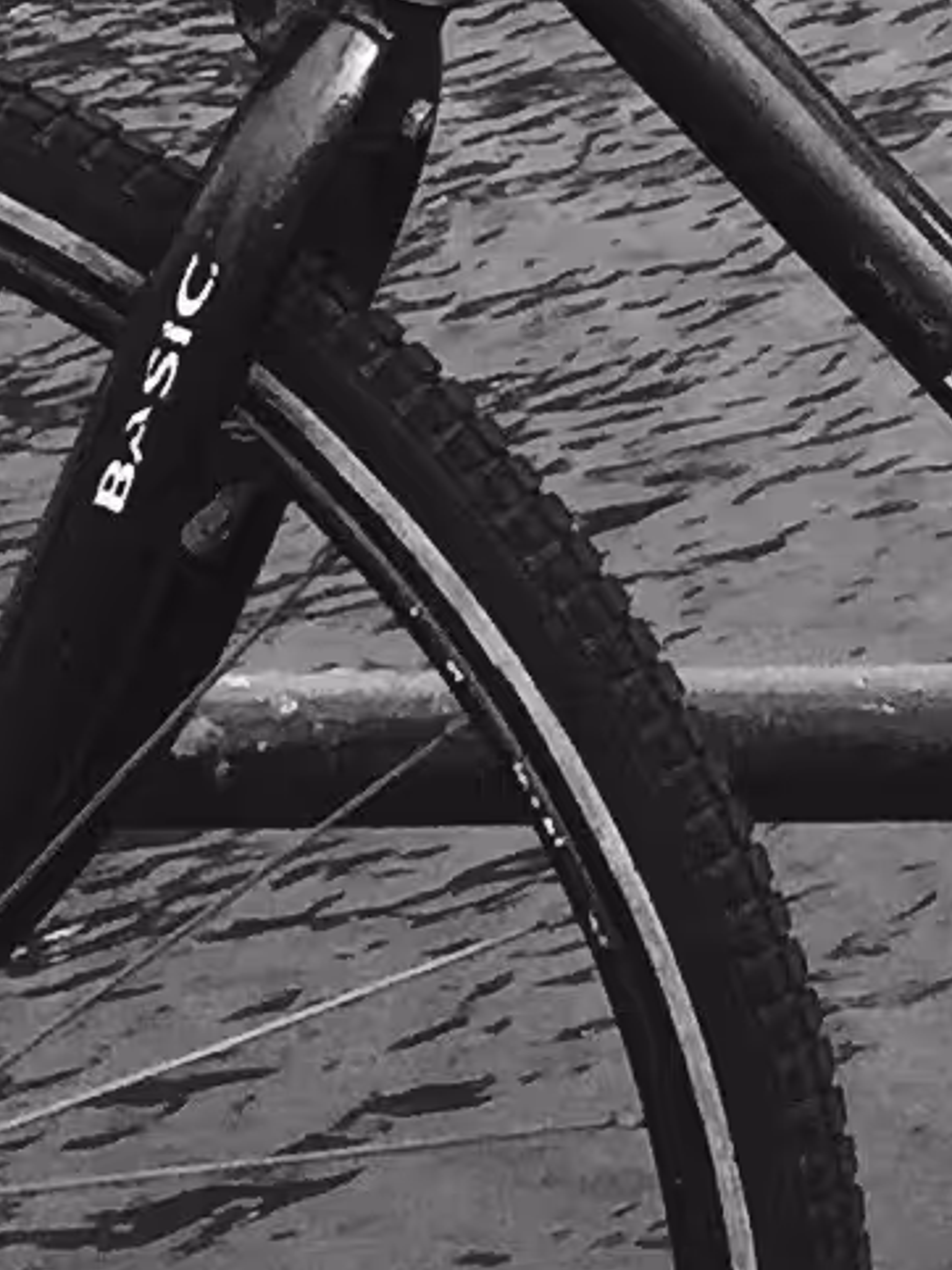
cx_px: 2093
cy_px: -1057
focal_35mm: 196
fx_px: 7190
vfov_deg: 9.6
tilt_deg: -13.2
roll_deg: +0.2
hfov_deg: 7.2
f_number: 2.2
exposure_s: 1/1068
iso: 32
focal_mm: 4.15
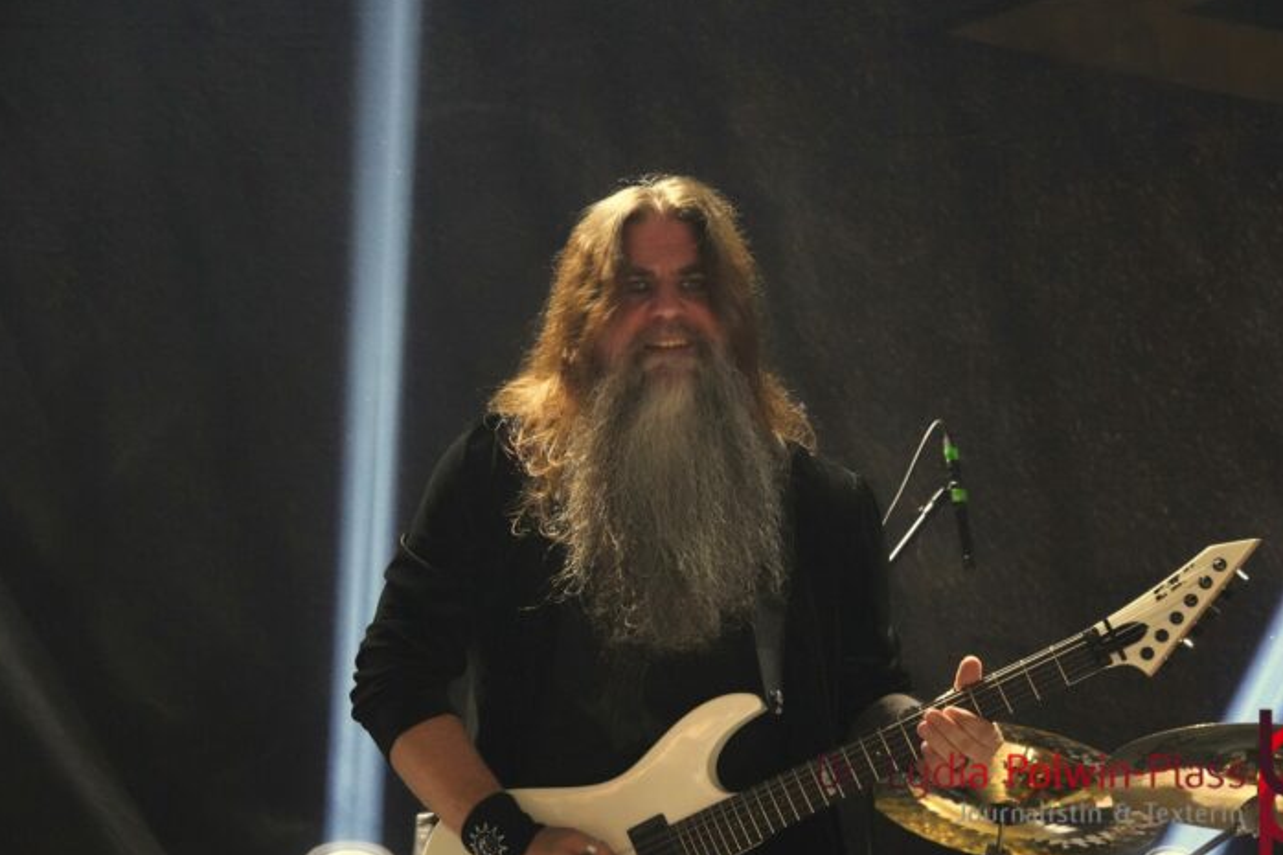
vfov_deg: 13.8
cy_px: 460
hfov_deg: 20.6
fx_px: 3527
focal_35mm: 99
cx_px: 697
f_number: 4.5
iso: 6400
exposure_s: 1/100
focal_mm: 60
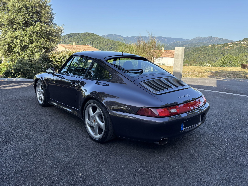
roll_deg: -1.6
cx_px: 124
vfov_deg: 53.1
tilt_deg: -14.2
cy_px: 93
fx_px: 186
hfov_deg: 67.3
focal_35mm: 26
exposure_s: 1/865
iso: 50
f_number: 1.6
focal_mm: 5.96
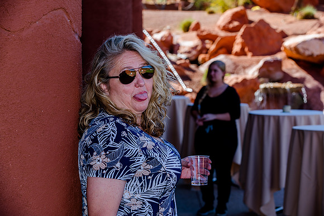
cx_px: 162
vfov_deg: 13.9
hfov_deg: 20.8
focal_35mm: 98
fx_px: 884
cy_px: 108
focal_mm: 98
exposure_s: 1/100
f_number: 8
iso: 100
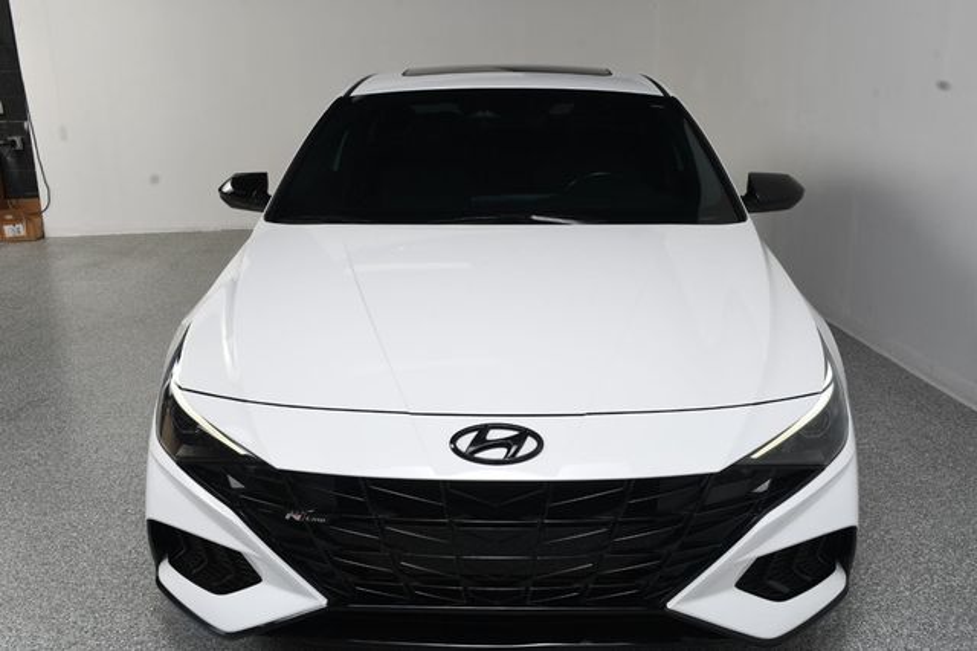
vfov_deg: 36.8
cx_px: 488
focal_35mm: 36
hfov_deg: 53.2
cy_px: 326
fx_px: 976
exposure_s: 1/160
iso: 100
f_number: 13
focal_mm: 24
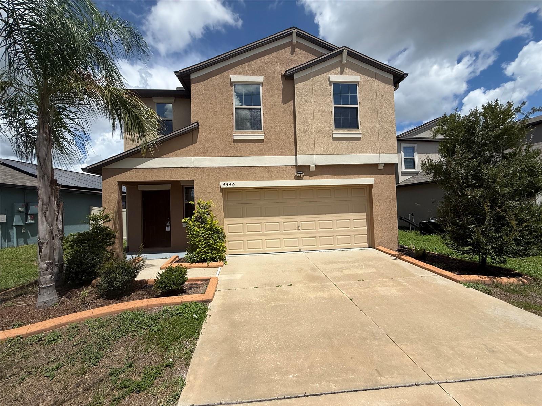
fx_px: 219
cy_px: 203
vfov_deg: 85.7
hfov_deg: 102.1
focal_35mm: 14
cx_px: 271
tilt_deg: +3.0
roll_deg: +3.7
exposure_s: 1/4149
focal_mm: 2.22
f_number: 2.2
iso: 50
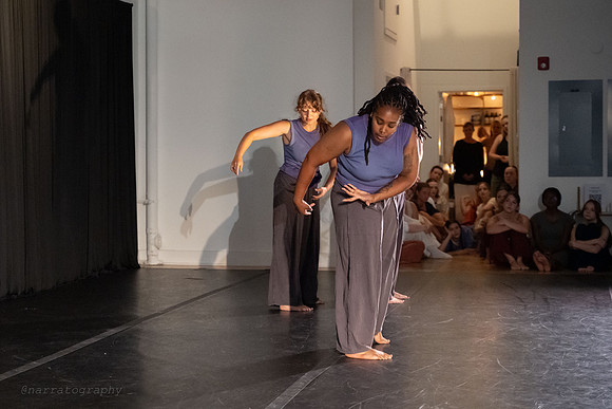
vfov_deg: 18.4
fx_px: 1260
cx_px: 253
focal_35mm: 74
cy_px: 185
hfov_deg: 27.3
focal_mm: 63
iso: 6400
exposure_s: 1/320
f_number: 3.5
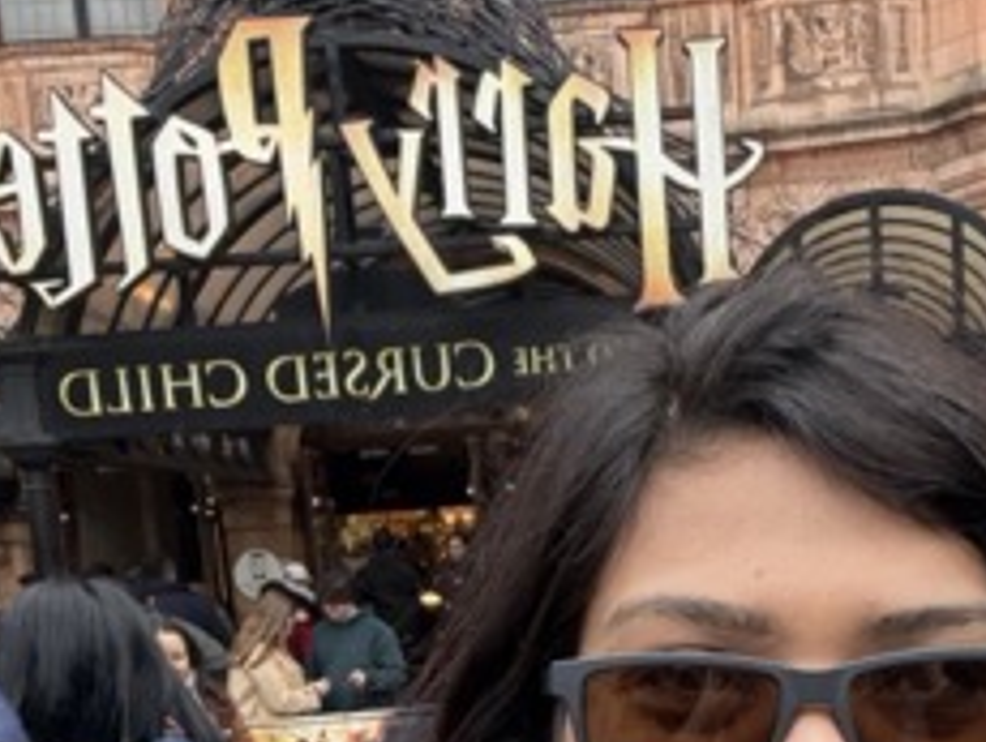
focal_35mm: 64
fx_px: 1825
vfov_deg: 21.5
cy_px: 866
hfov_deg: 30.0
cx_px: 656
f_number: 1.9
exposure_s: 1/98
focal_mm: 2.69
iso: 80
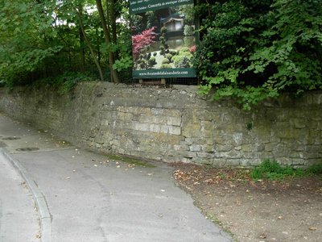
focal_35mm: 38
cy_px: 121
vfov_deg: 37.7
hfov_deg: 49.0
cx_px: 161
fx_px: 353
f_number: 2.9
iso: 79
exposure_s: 1/69.7
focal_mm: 6.3
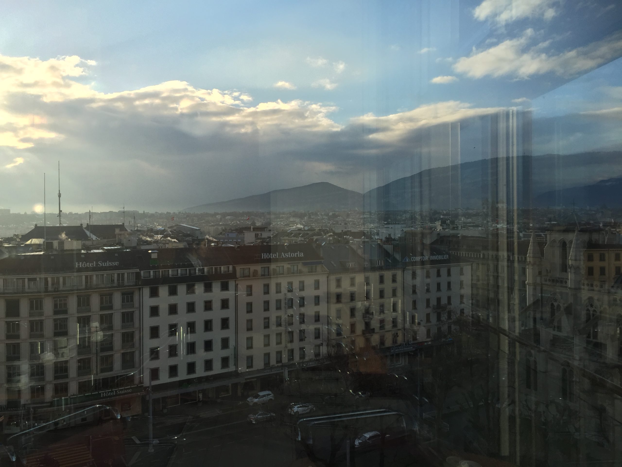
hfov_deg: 61.7
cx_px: 311
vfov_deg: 48.2
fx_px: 521
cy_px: 234
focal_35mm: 29
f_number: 2.2
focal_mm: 4.15
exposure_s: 1/879
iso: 32
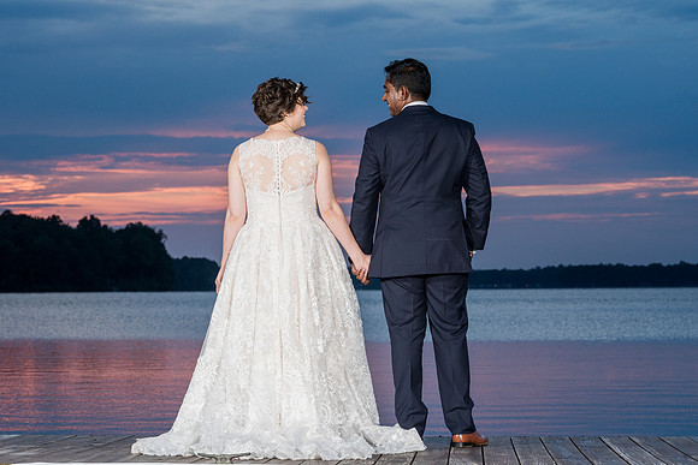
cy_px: 225
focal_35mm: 107
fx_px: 2082
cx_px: 343
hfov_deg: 19.0
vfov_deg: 12.8
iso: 640
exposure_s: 1/200
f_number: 8
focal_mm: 99
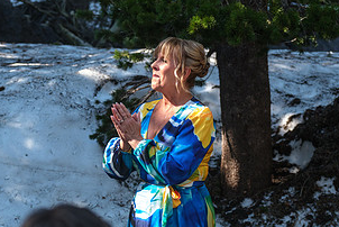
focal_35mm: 144
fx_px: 1357
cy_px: 140
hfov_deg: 14.2
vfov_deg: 9.5
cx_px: 104
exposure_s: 1/340
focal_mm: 50
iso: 400
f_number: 3.2
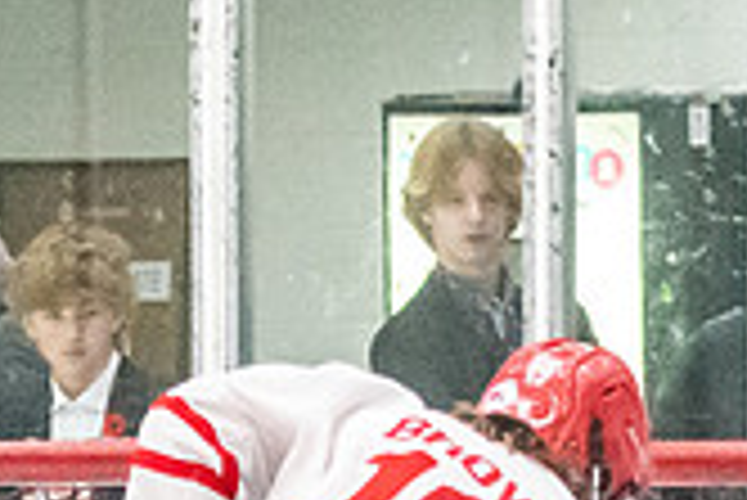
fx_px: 14101
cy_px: 864
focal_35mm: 679
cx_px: 1264
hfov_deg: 3.0
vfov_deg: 2.0
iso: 4000
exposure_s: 1/800
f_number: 2.8
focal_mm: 80
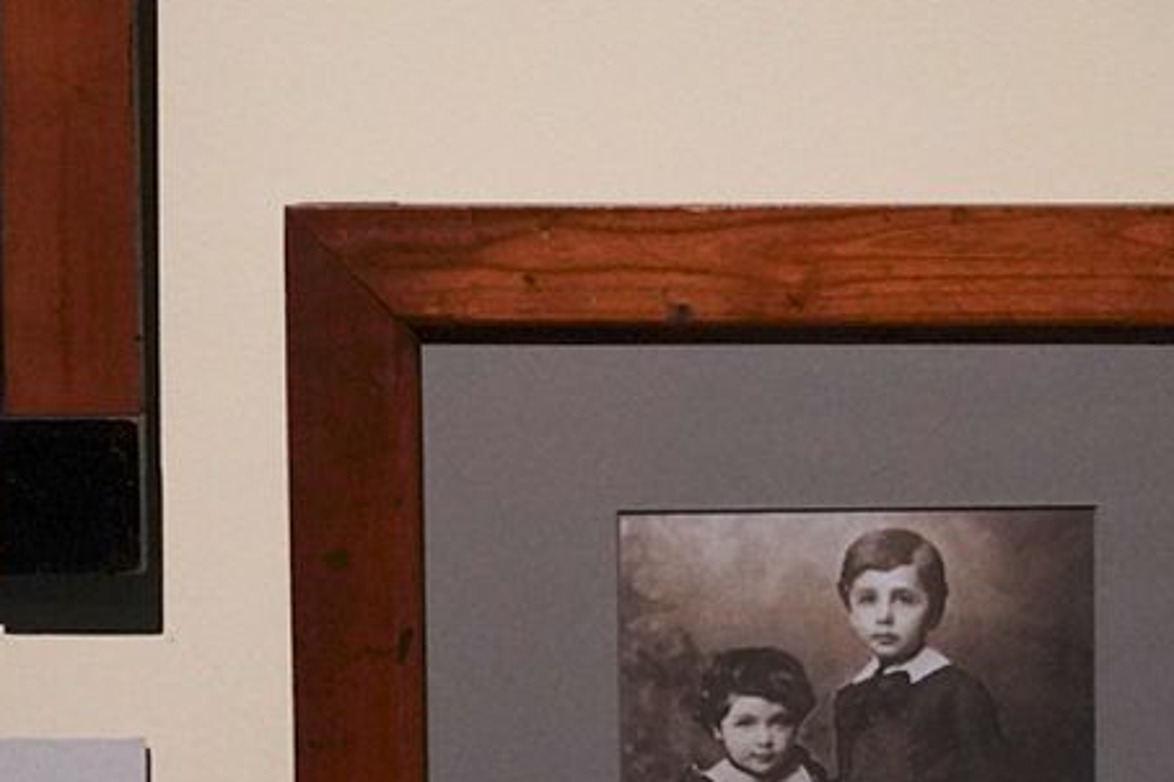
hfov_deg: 19.0
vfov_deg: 12.9
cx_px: 990
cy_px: 197
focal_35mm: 106
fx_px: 3457
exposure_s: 1/80
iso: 3200
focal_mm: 24
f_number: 2.8
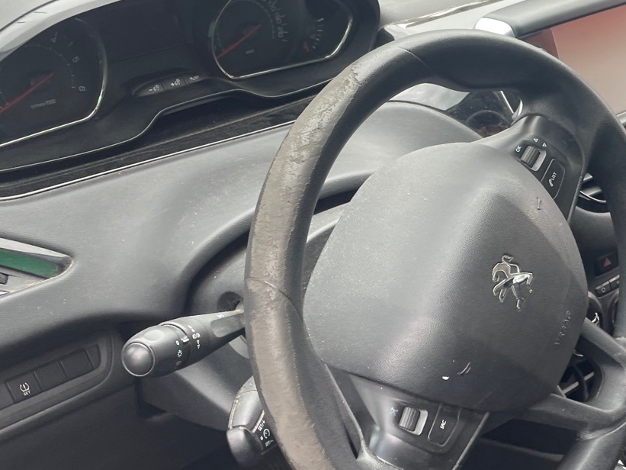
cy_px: 297
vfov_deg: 25.6
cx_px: 519
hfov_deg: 32.6
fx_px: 1031
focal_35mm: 57
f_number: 1.6
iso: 40
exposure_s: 1/121
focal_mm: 4.2
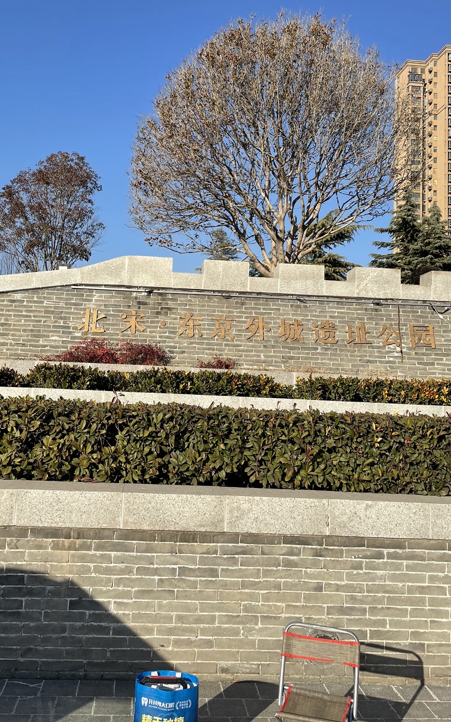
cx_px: 188
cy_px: 307
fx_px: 669
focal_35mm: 34
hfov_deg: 37.2
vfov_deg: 56.5
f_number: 1.6
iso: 32
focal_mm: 4.2
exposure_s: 1/3861
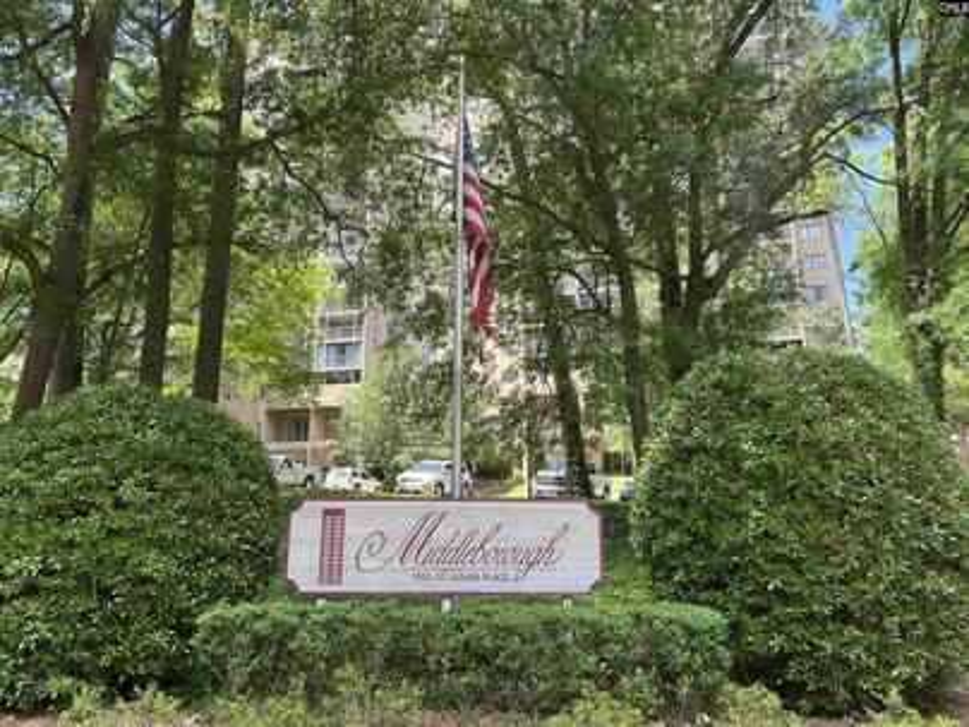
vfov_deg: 53.1
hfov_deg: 67.3
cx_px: 484
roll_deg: +0.3
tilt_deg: +13.9
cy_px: 364
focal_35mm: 26
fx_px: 728
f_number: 1.6
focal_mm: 5.1
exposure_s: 1/406
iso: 50
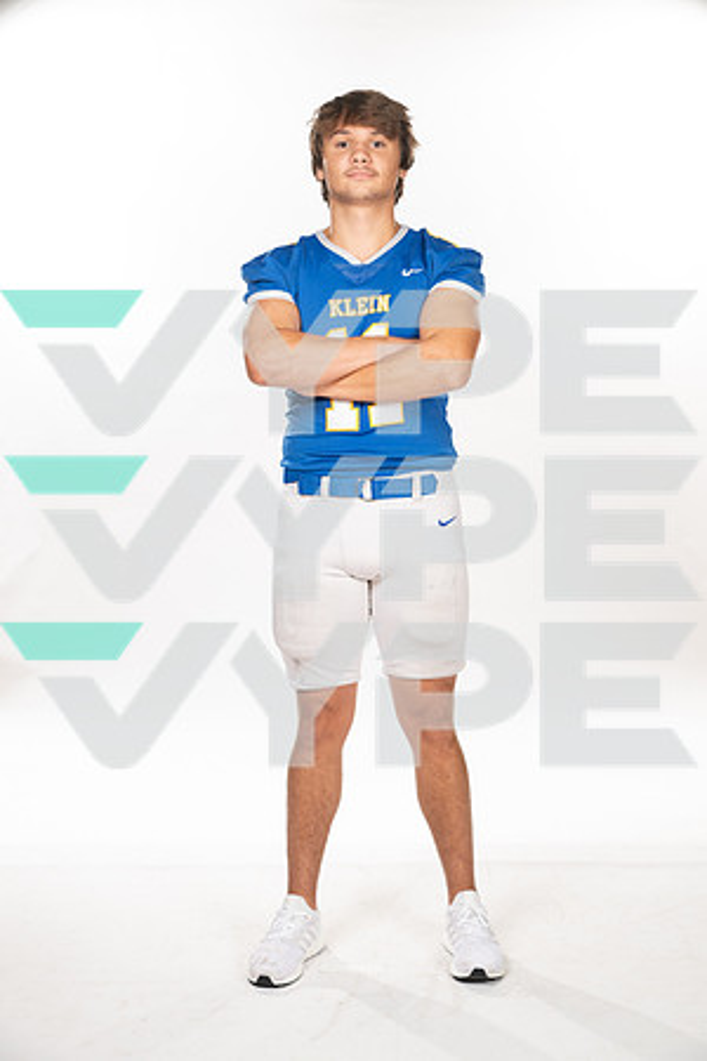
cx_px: 354
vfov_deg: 36.2
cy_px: 530
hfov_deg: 24.6
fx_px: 1620
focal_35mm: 55
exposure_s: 1/320
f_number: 7.1
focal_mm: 55
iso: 800
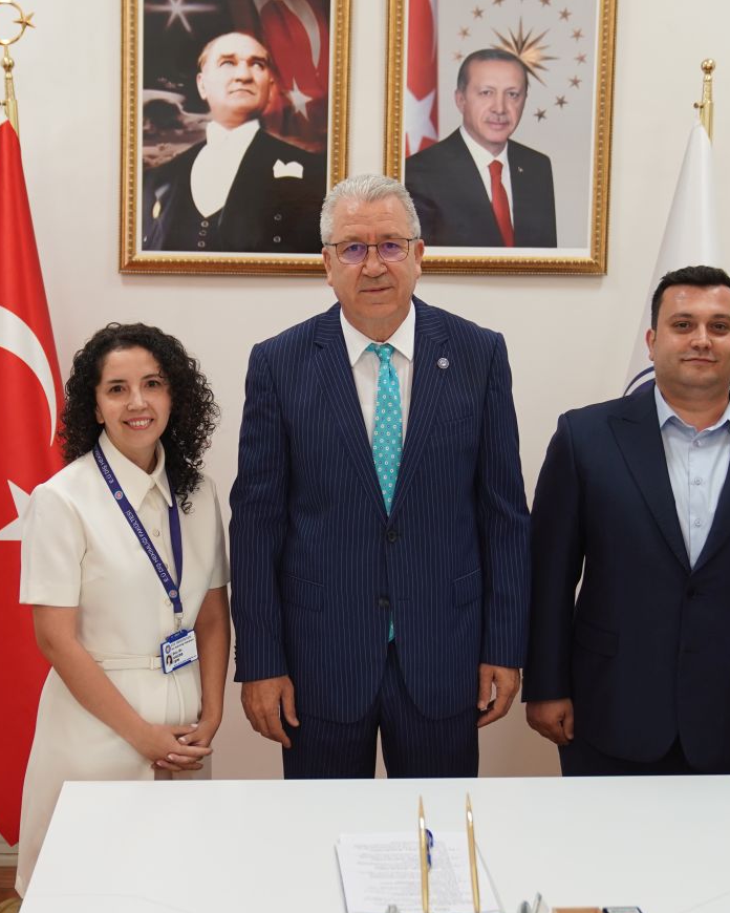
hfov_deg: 27.6
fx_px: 1485
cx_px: 303
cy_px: 456
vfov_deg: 34.2
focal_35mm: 55
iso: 800
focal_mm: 34
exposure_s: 1/100
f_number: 2.8
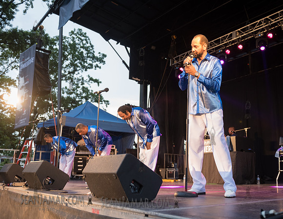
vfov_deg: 37.6
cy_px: 114
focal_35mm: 39
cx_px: 170
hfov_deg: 47.3
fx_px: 321
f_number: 3.2
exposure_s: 1/200
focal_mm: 34
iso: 1250
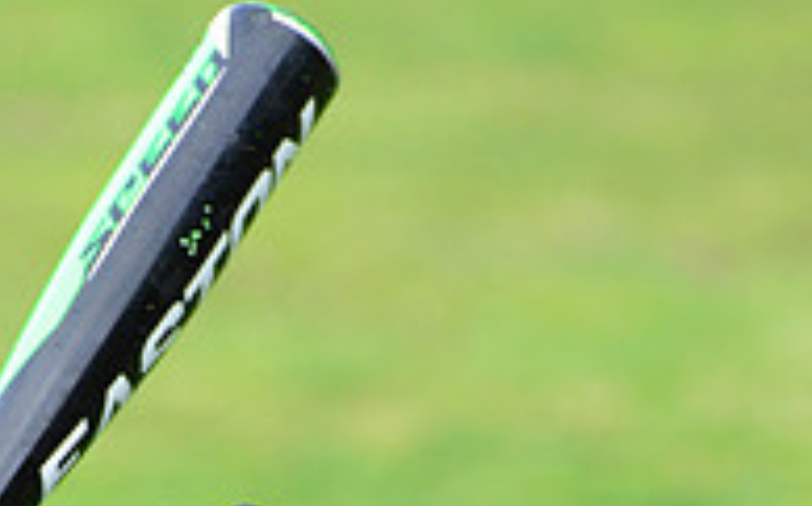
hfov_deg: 4.3
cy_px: 895
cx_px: 157
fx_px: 10771
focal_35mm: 487
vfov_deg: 2.7
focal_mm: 160
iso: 320
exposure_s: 1/200
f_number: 5.6
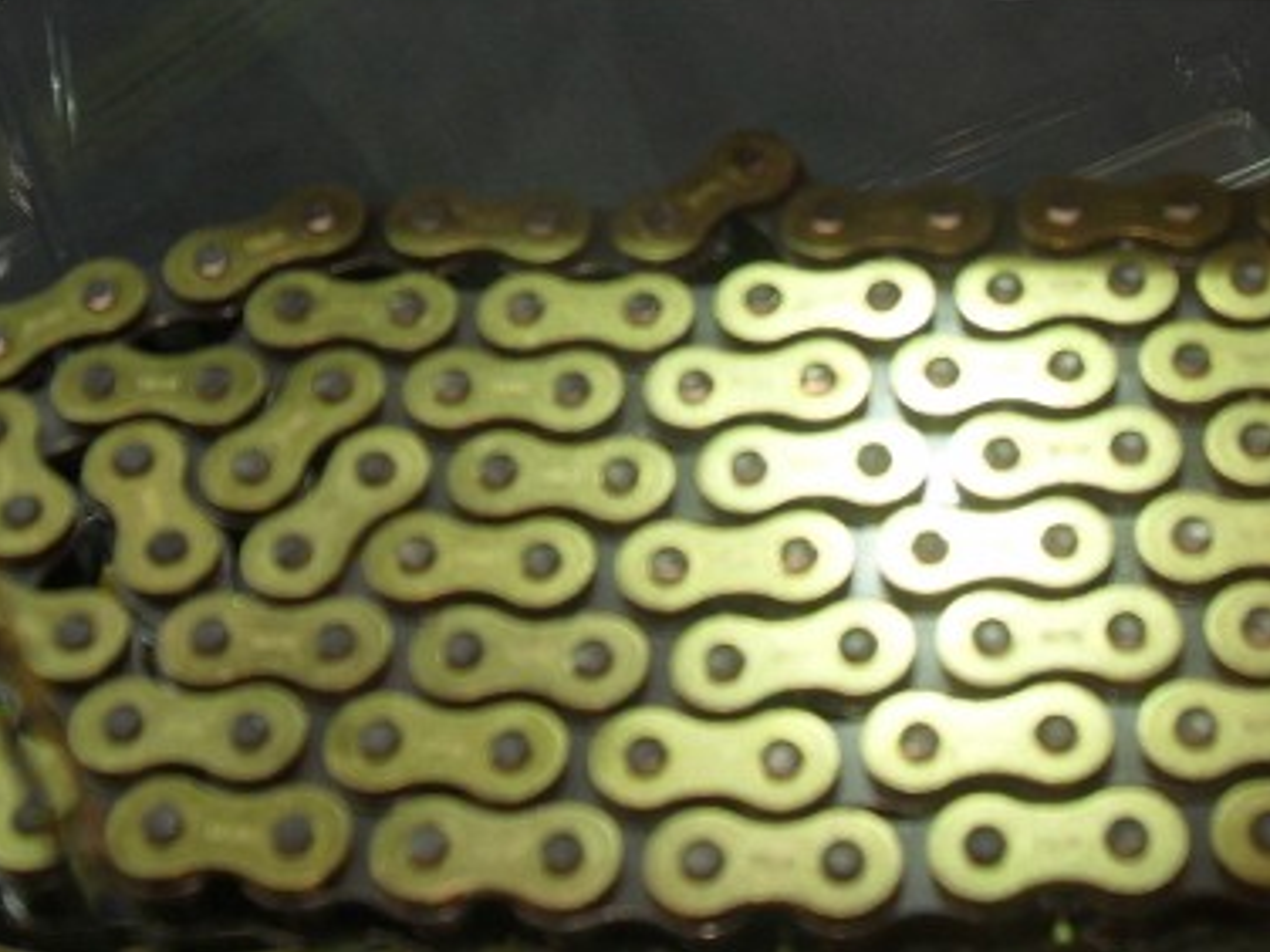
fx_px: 3119
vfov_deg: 16.9
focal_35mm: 85
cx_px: 844
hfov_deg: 22.9
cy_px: -54
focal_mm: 7
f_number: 3
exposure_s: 1/90
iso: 100
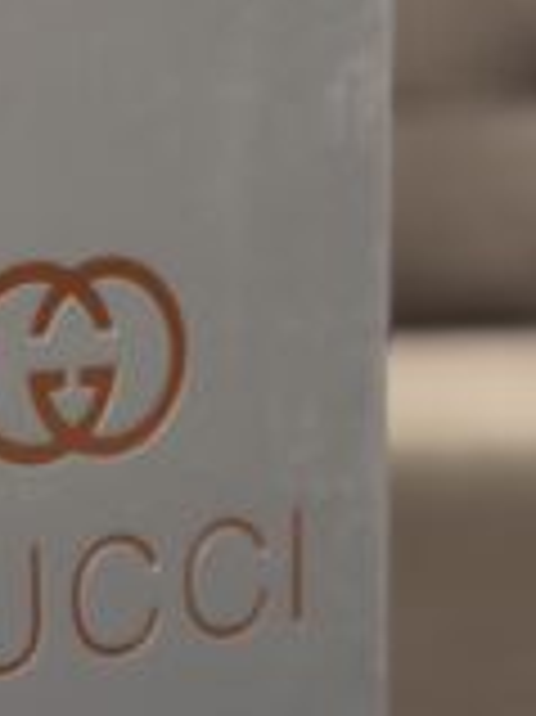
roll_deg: +0.1
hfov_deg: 12.1
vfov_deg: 16.2
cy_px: 500
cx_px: -9
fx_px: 2501
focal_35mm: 121
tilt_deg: -9.7
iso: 160
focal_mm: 6.76
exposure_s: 1/50
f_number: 1.78
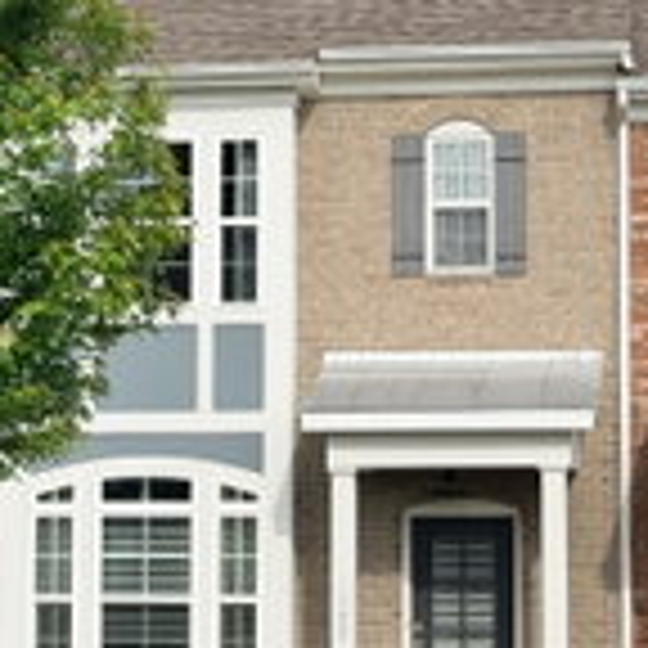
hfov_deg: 13.8
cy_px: 360
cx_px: 308
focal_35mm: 126
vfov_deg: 13.8
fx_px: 2669
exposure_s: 1/3226
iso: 64
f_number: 1.78
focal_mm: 6.76
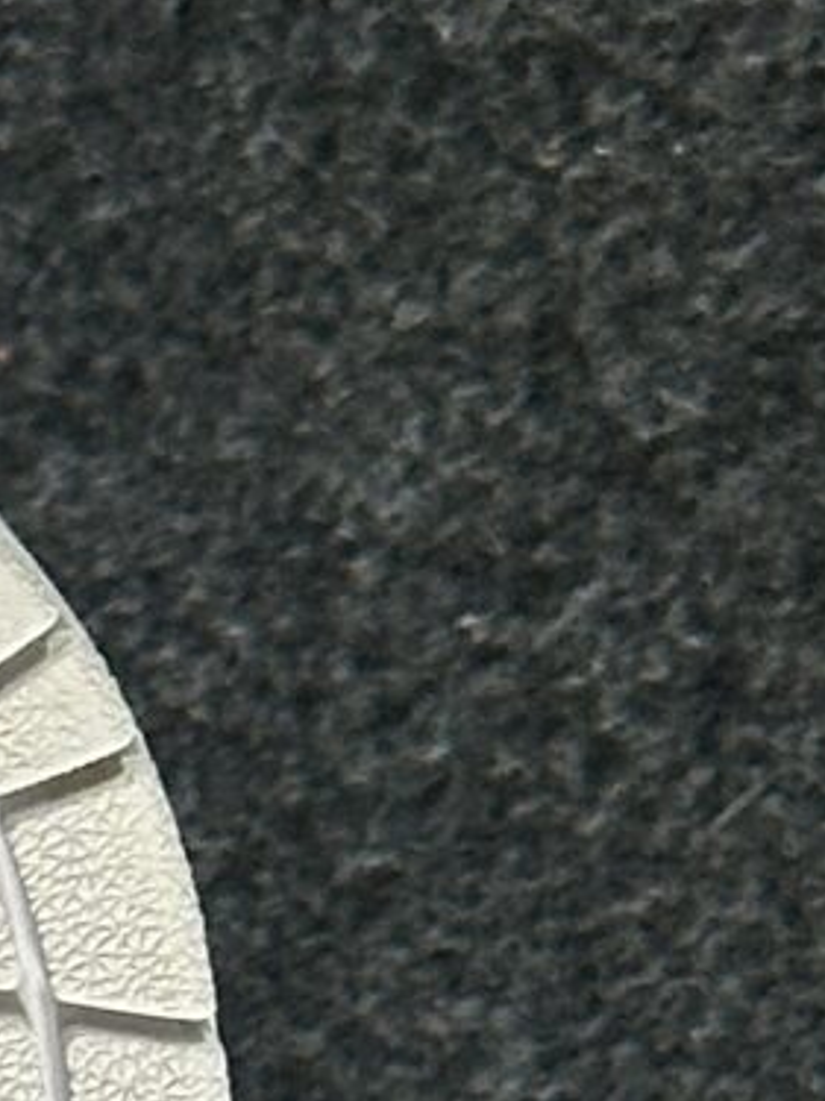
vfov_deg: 5.8
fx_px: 10429
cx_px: -1395
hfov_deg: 4.4
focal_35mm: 328
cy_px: 2616
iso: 80
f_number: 1.78
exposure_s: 1/50
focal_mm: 6.86
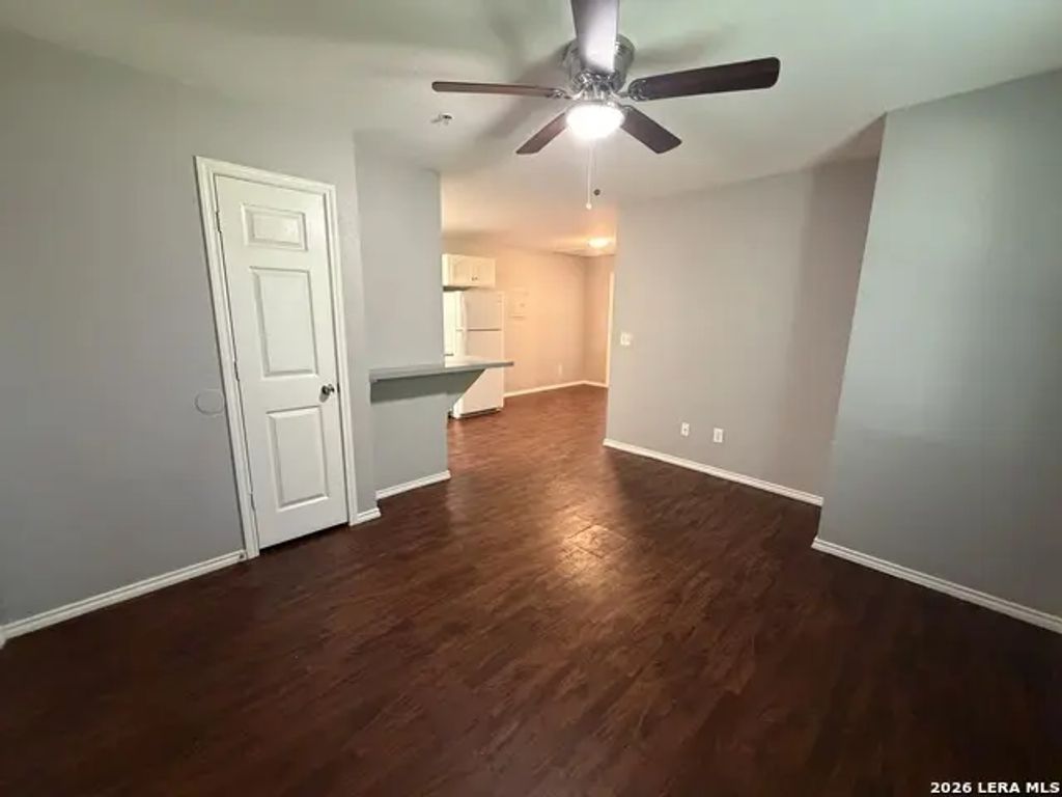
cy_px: 398
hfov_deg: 102.1
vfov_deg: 85.7
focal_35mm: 14
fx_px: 430
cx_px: 531
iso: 800
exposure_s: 1/60
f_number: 2.2
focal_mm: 2.22
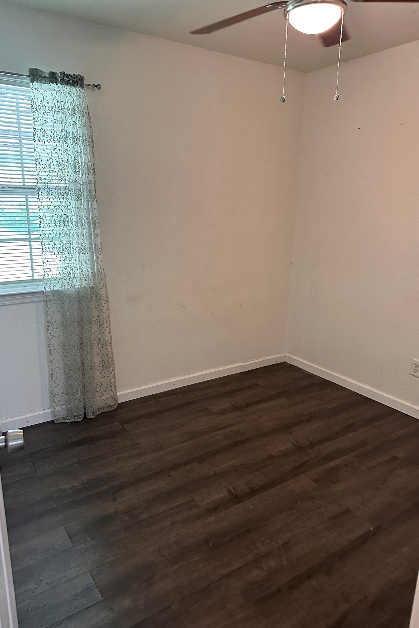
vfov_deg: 71.5
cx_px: 216
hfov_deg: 51.3
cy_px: 314
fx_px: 436
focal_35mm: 25
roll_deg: -2.7
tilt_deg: -14.3
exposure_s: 1/59
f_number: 1.78
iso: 500
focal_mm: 6.86
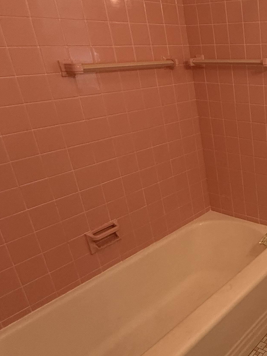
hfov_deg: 34.1
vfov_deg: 54.0
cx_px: 316
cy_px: 179
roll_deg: +1.0
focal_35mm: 34
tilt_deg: -20.5
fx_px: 350
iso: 250
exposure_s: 1/120
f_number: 2.2
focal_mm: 2.22
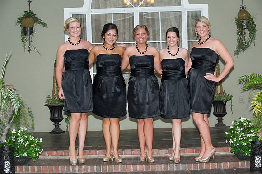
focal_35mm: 70
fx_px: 509
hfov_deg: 28.9
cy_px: 87
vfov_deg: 19.4
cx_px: 131
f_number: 4.5
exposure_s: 1/125
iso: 800
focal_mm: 70
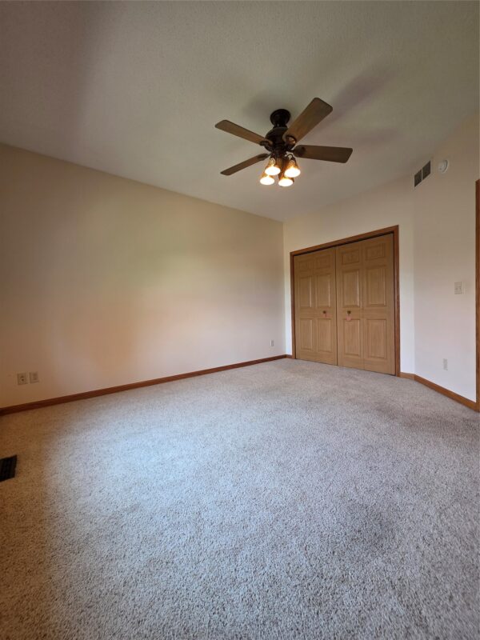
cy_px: 320
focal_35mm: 13
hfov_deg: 89.9
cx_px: 240
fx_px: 240
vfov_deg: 106.2
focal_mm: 2.2
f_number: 1.9
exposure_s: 1/60
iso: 160
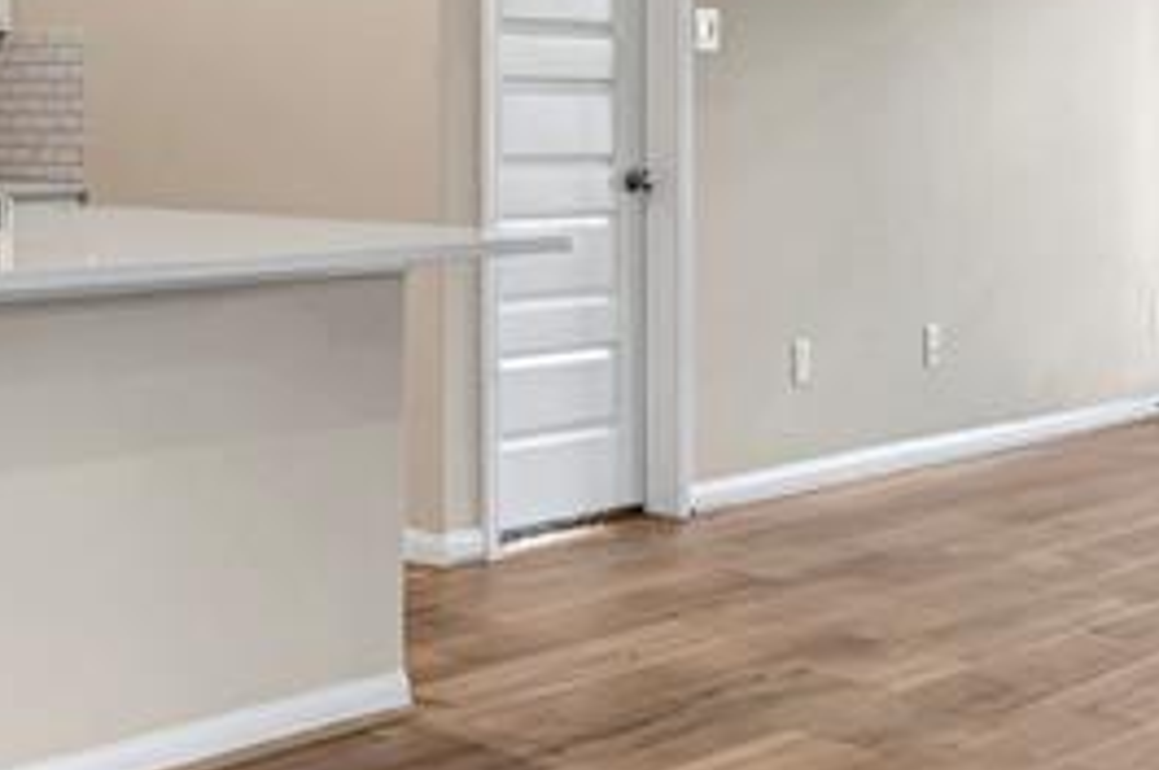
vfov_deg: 22.8
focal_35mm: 58
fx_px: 1865
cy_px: 101
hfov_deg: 28.9
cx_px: -302
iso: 200
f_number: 8
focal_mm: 10
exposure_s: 1/15
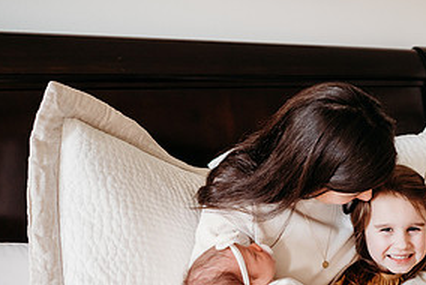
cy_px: 227
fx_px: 580
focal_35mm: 49
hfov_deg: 37.4
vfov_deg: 27.1
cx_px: 390
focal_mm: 24
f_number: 2.5
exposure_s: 1/250
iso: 640
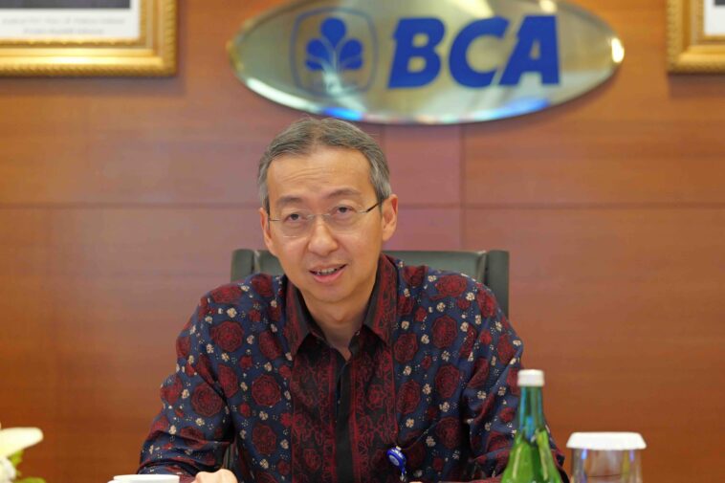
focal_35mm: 100
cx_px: 362
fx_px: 2013
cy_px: 242
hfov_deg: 20.4
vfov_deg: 13.7
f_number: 4
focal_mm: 100
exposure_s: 1/160
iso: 5000
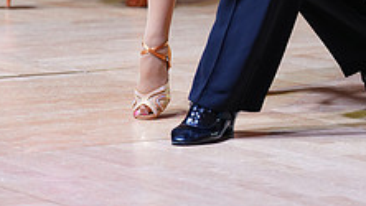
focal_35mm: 257
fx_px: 2495
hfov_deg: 8.4
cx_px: 283
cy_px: -227
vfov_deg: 4.6
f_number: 2.8
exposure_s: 1/400
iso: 640
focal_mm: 94
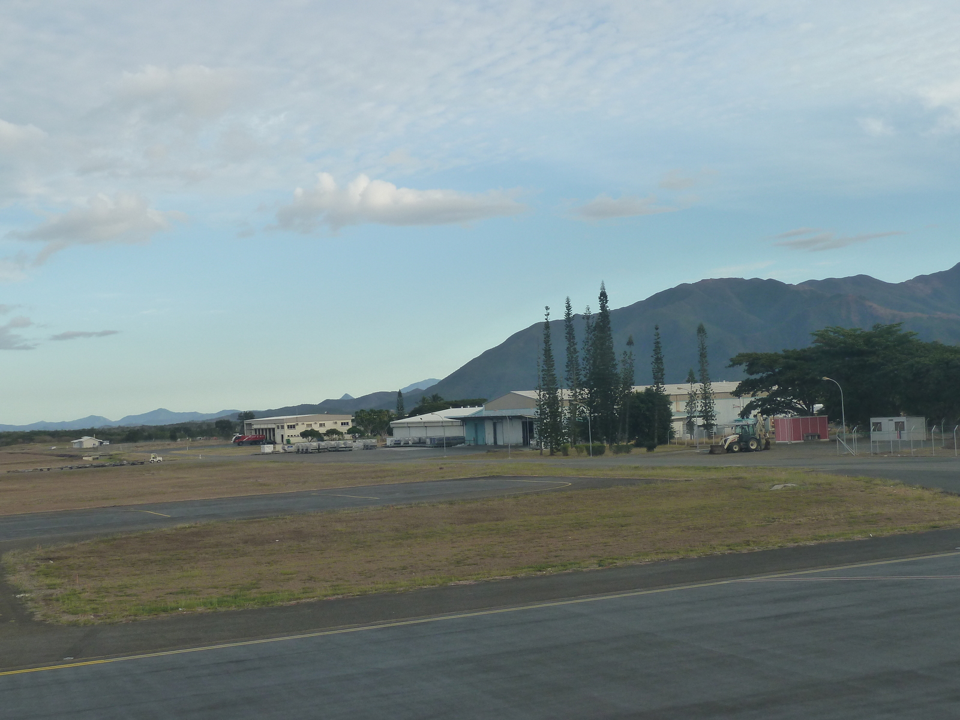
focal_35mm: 48
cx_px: 480
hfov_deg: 39.7
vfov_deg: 30.3
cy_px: 360
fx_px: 1331
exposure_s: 1/200
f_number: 4
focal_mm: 7.9
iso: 125
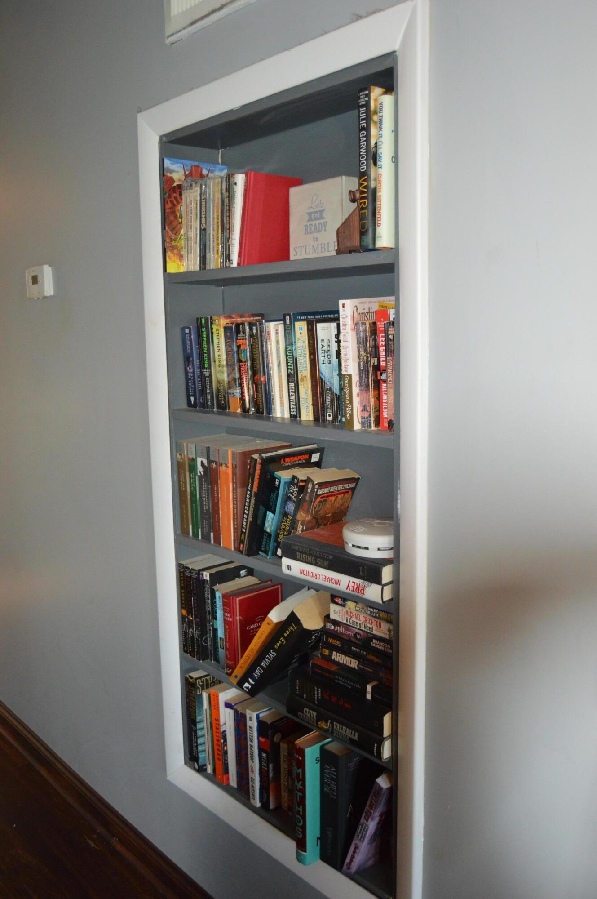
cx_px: 298
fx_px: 748
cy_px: 450
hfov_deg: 43.5
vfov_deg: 62.0
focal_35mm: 30
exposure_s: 1/60
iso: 1100
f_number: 3.5
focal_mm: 20
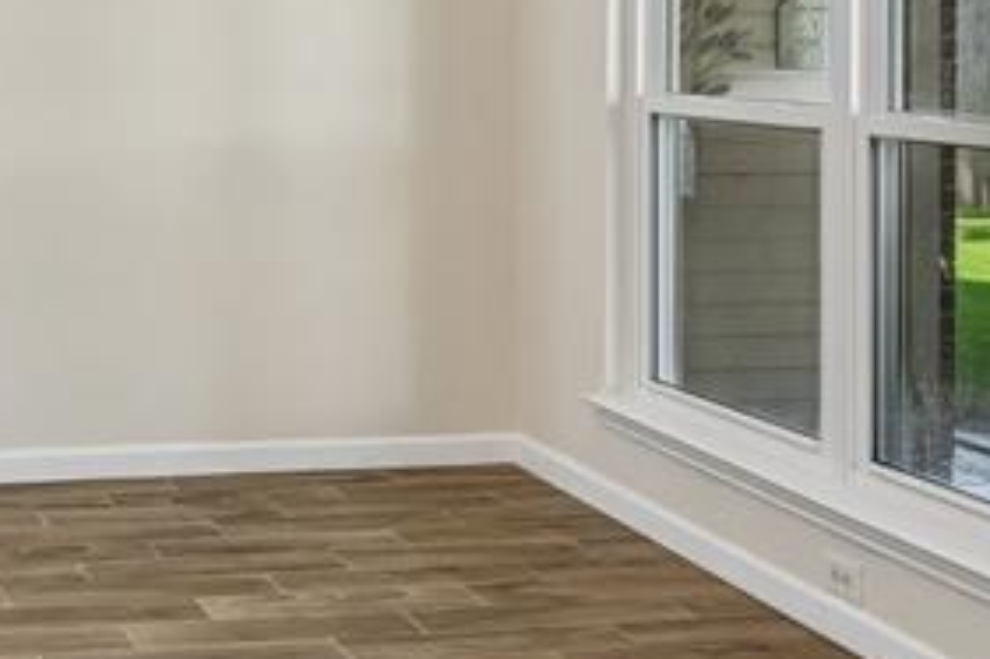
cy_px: -4
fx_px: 2006
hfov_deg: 26.3
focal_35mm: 73
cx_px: 14
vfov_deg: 18.2
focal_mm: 20
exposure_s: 1/20
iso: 400
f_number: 8
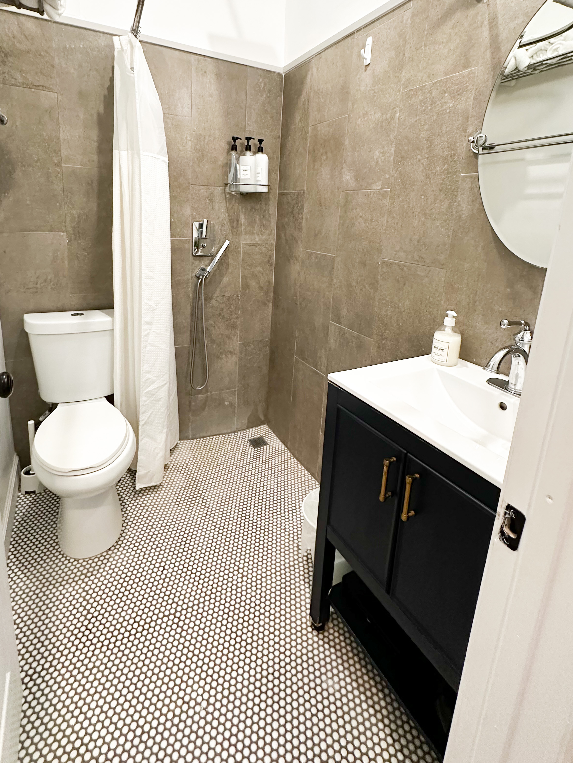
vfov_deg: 86.7
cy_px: 307
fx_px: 397
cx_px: 261
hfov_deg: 71.4
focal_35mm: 18
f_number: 2.2
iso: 400
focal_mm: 2.22
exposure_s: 1/60
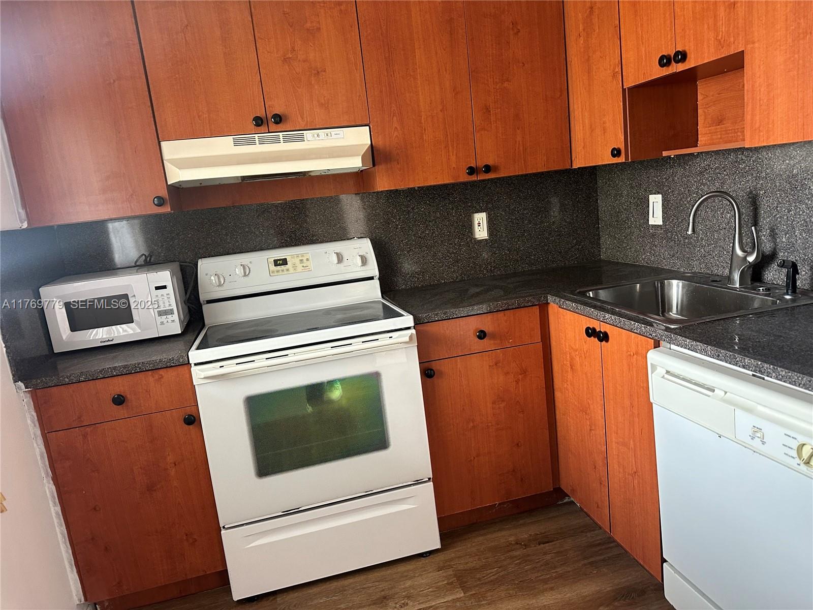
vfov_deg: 56.8
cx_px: 406
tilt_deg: -8.2
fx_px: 564
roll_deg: +6.8
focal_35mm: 24
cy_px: 305
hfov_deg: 71.6
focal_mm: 6.86
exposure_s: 1/60
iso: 320
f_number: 1.78
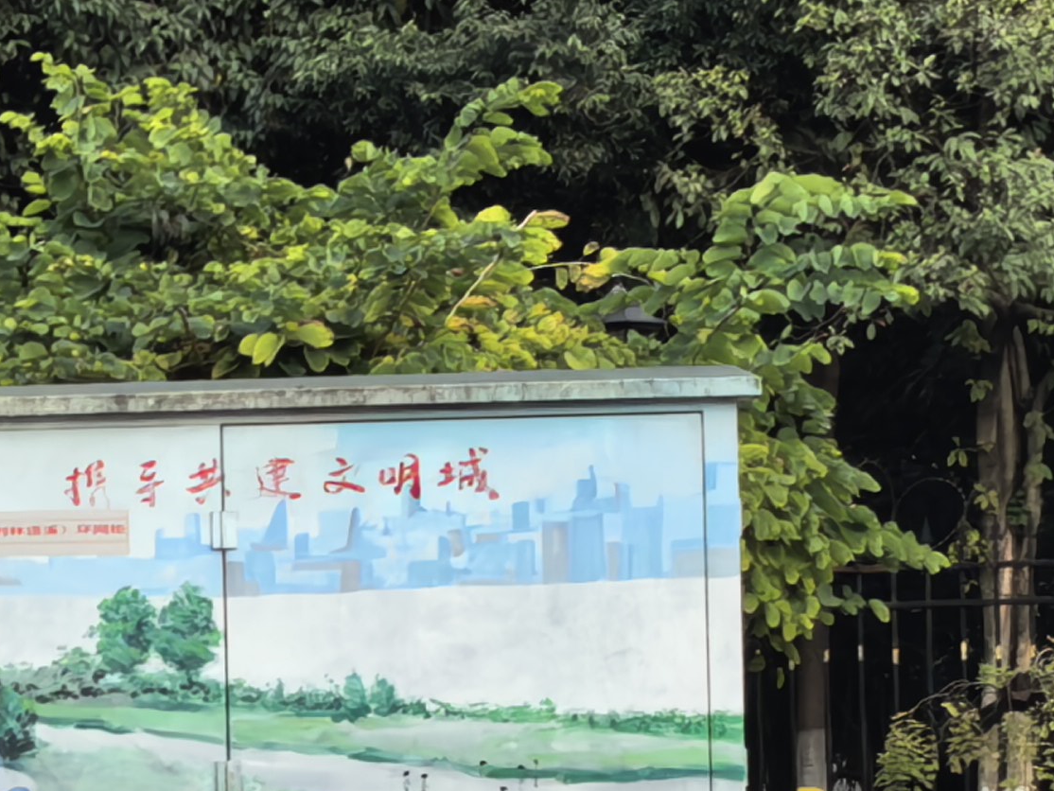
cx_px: -729
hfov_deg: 7.1
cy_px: 906
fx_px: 8284
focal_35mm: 272
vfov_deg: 5.4
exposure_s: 1/1901
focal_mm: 6.98
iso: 125
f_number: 2
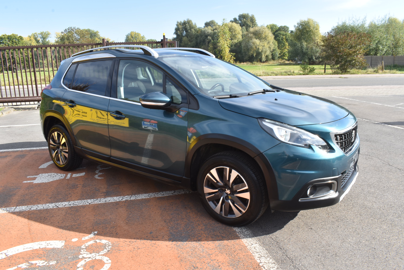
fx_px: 303
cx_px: 202
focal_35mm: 27
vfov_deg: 48.0
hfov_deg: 67.3
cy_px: 135
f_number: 20
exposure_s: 1/30
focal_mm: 18
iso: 140
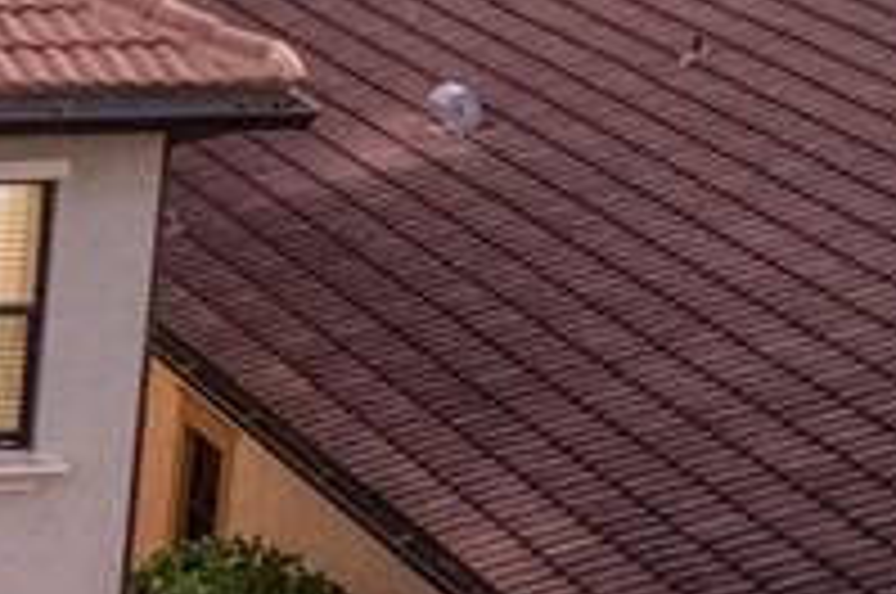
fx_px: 3802
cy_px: 470
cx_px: -914
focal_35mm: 153
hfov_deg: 11.9
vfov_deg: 8.9
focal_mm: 10.26
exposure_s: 1/30
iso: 1600
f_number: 2.8
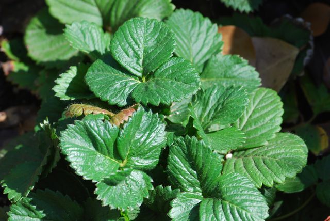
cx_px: 165
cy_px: 110
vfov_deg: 8.7
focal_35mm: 158
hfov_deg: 13.0
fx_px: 1445
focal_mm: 105
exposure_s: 1/125
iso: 200
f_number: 8
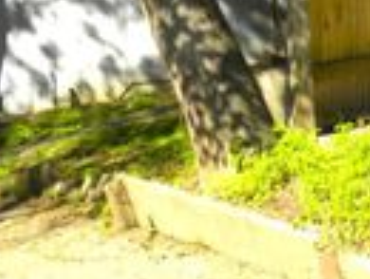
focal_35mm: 142
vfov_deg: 9.9
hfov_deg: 13.5
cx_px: 430
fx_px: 1521
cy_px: -226
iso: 64
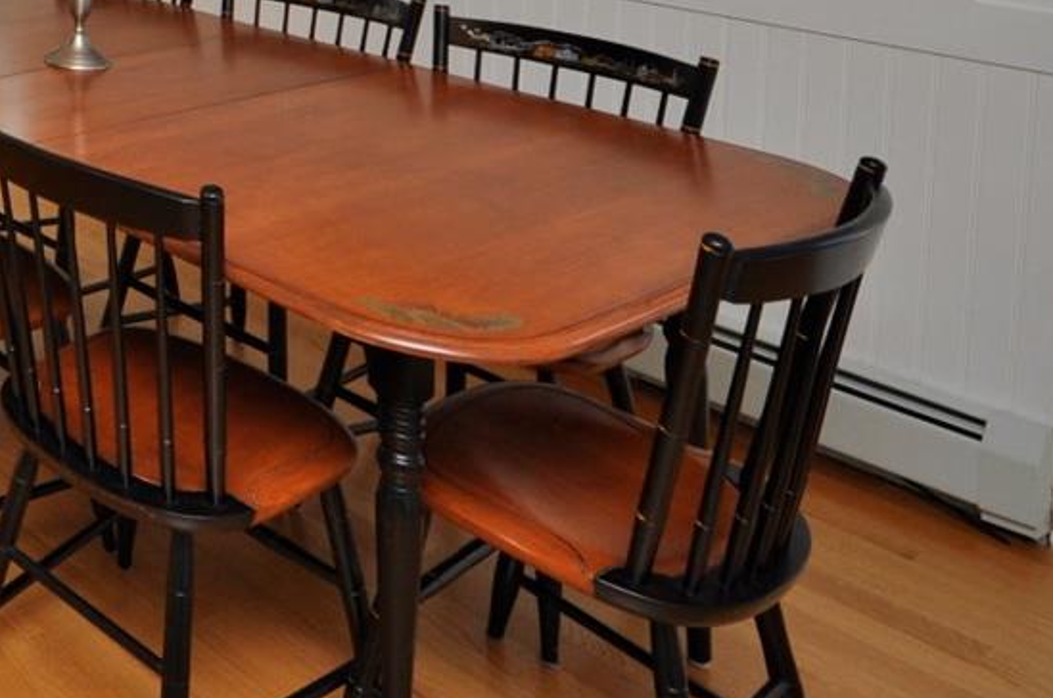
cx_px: -282
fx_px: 1197
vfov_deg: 26.9
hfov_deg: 34.9
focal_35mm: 41
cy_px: -229
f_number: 5.6
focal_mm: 10
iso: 400
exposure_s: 1/125
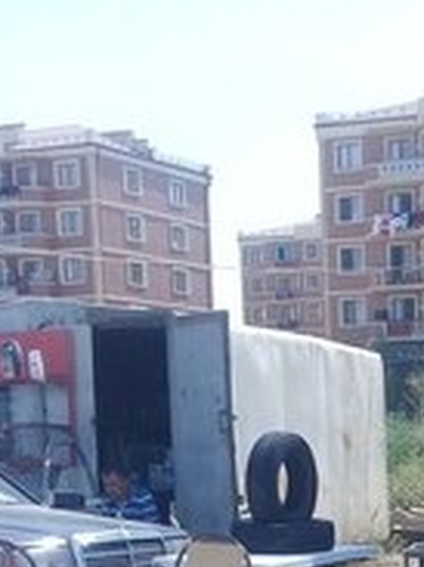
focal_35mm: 84
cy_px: 682
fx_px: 1373
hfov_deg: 16.8
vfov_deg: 21.6
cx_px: 504
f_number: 2.2
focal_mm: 3.3
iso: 50
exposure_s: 1/820
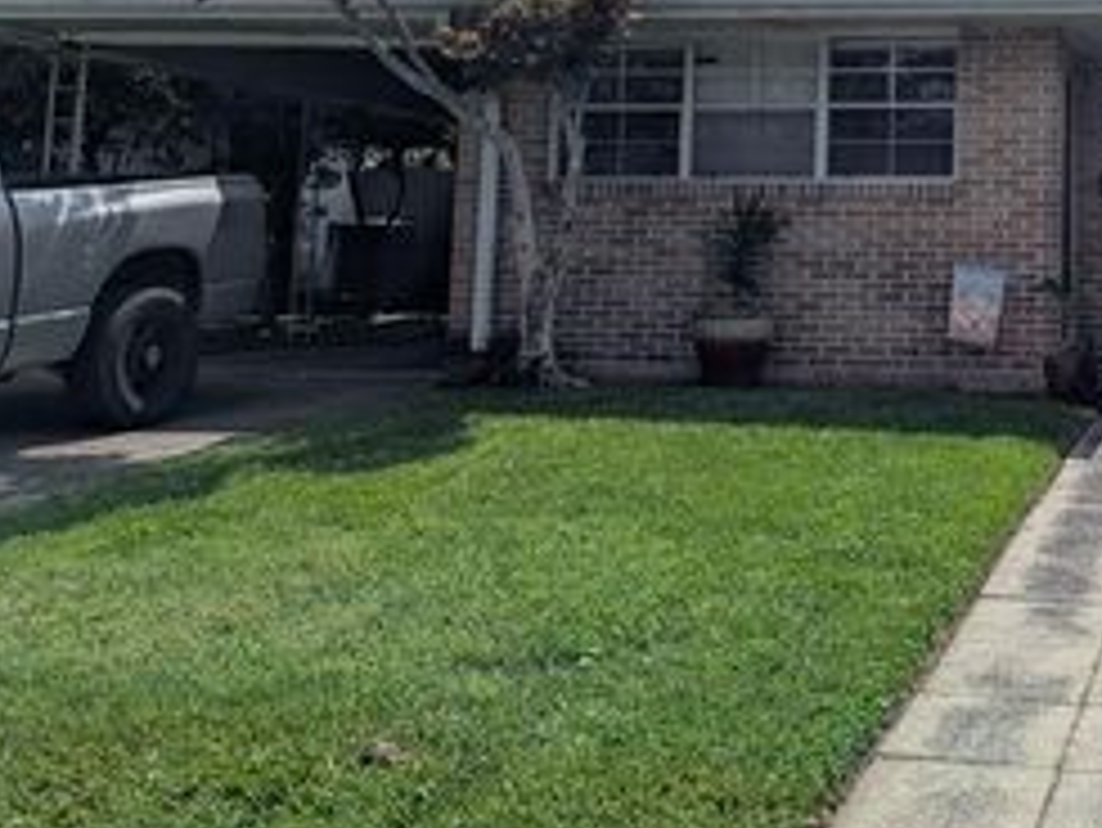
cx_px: 999
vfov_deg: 28.5
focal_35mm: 49
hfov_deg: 36.4
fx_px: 1561
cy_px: 81
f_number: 1.85
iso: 47
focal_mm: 6.81
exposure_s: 1/6289
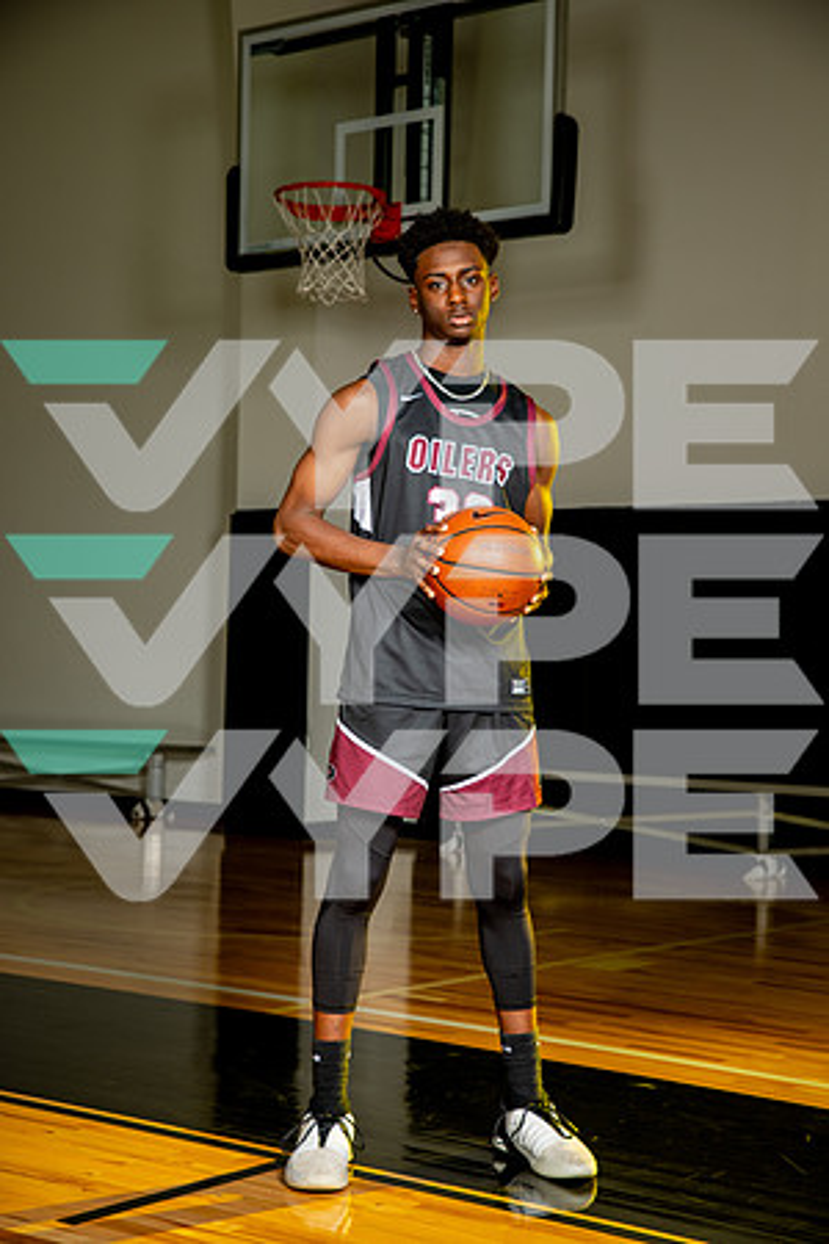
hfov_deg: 20.9
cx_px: 414
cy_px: 622
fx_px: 2245
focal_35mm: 65
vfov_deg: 31.0
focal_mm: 65
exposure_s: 1/200
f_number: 6.3
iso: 100
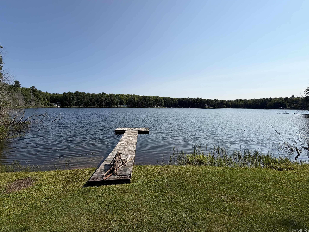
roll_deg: -2.7
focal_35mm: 15
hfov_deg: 98.2
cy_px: 112
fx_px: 134
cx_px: 154
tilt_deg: -3.8
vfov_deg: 81.7
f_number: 2.2
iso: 20
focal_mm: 2.22
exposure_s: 1/1497
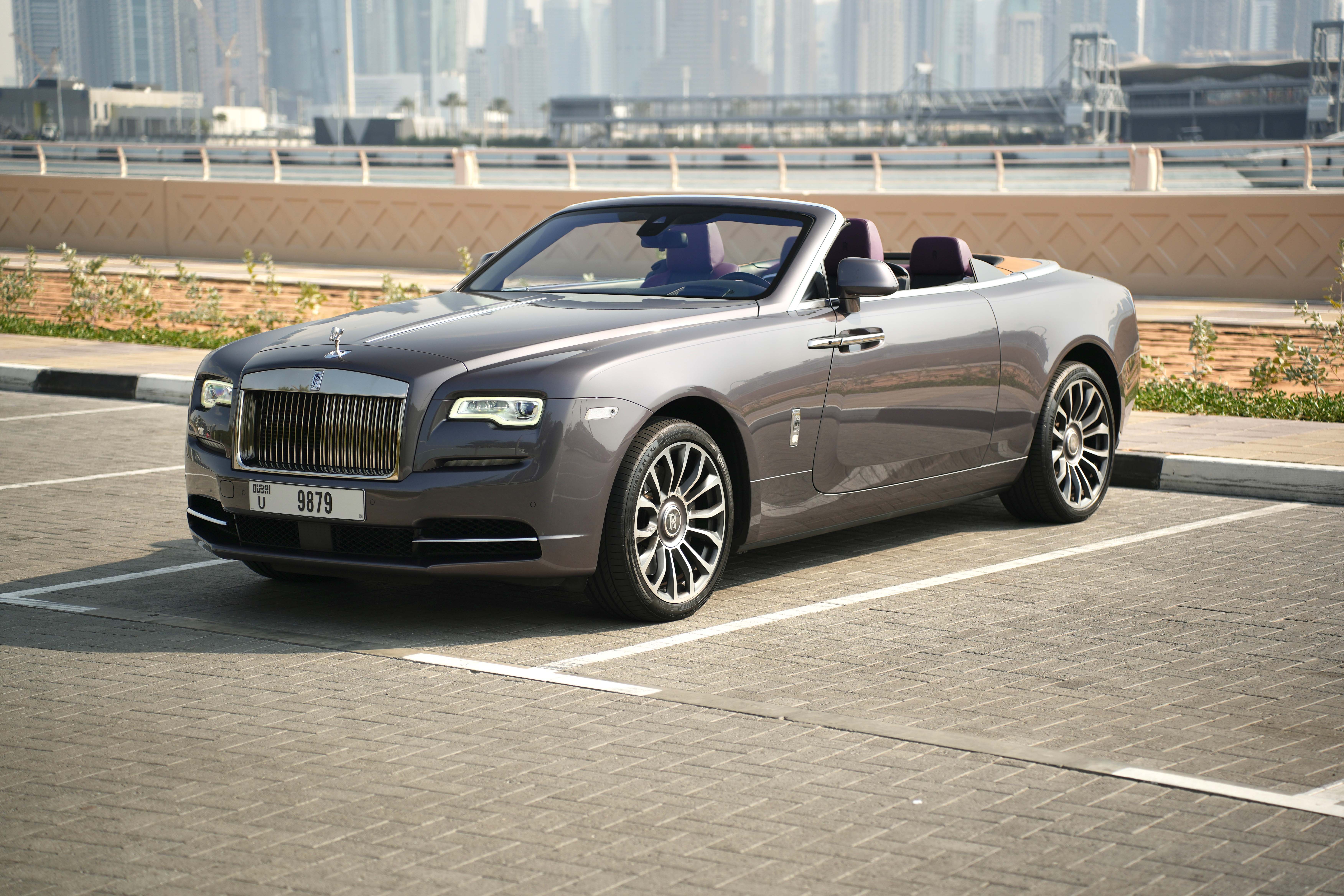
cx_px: 672
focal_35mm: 75
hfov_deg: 27.0
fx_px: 2800
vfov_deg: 18.2
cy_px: 448
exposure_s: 1/250
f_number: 2.8
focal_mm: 75
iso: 100
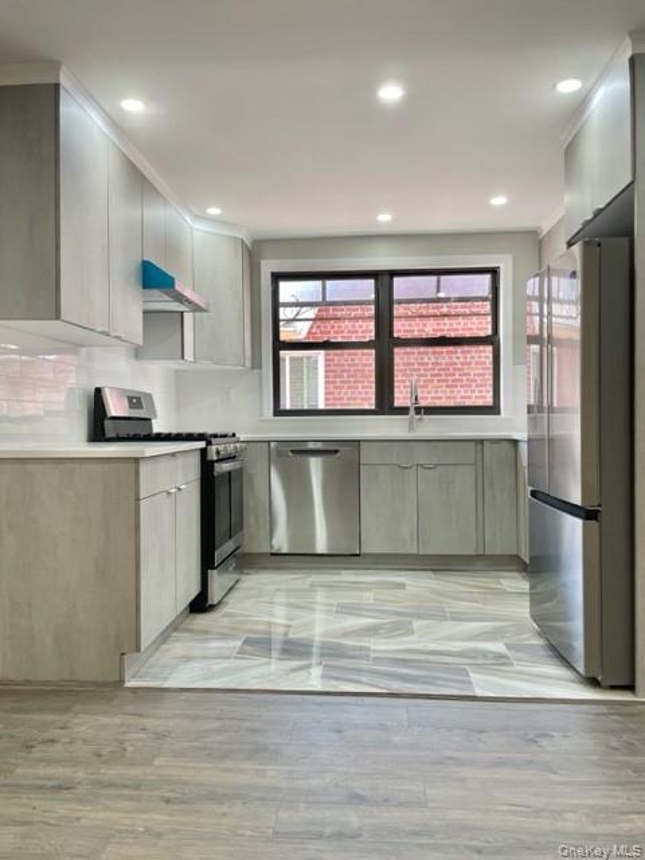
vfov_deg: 67.3
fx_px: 646
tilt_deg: -0.2
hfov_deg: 53.1
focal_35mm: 26
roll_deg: +0.5
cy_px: 430
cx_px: 322
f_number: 1.6
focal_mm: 4.2
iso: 80
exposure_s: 1/120
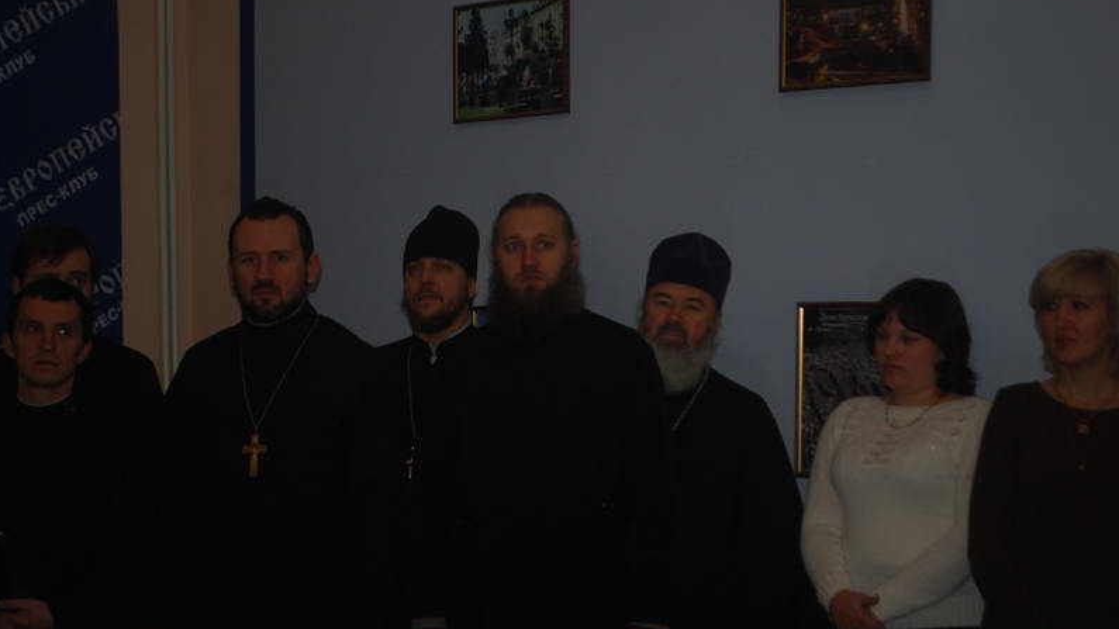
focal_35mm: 76
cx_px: 557
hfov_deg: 27.9
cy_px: 342
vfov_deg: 15.9
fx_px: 2255
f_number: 5.6
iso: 200
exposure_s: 1/60
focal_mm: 48
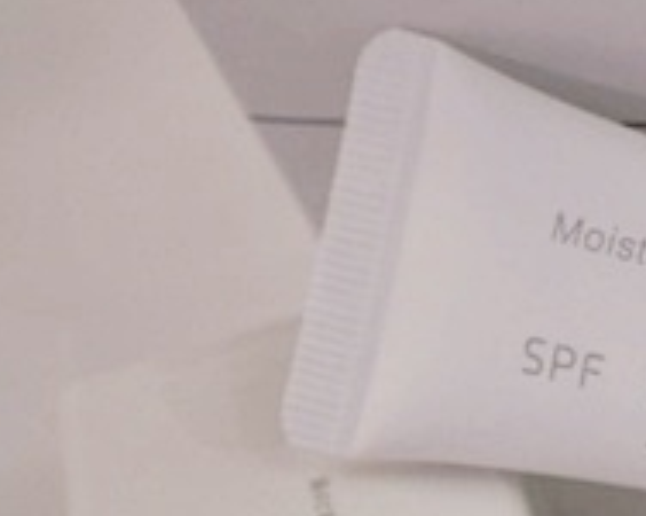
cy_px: 504
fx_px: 2674
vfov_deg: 10.9
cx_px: 1319
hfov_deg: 12.1
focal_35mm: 140
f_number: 5
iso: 1600
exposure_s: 1/15
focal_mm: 35
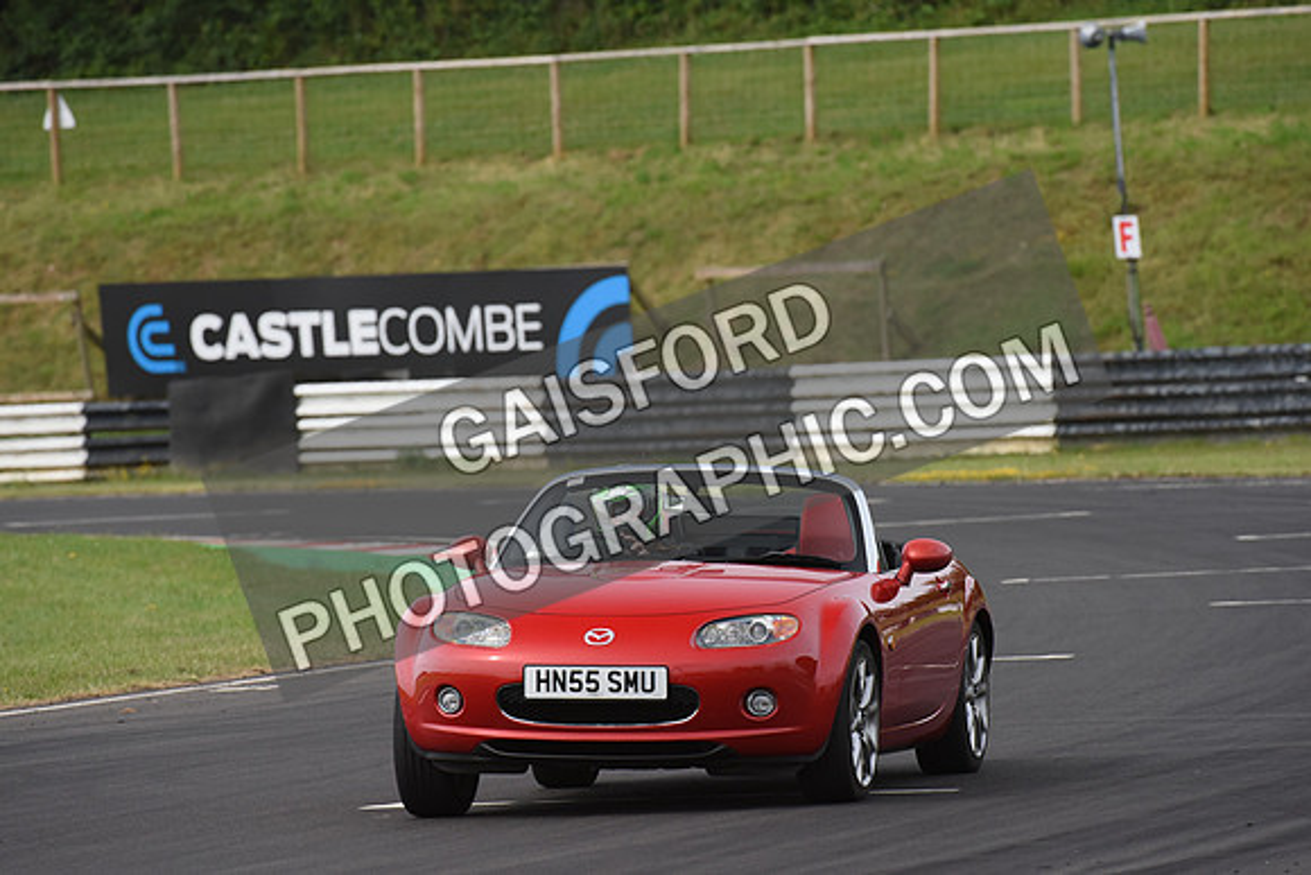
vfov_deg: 3.4
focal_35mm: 400
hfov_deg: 5.2
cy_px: 438
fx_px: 14569
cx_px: 656
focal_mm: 400
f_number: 8
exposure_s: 1/1000
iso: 2000
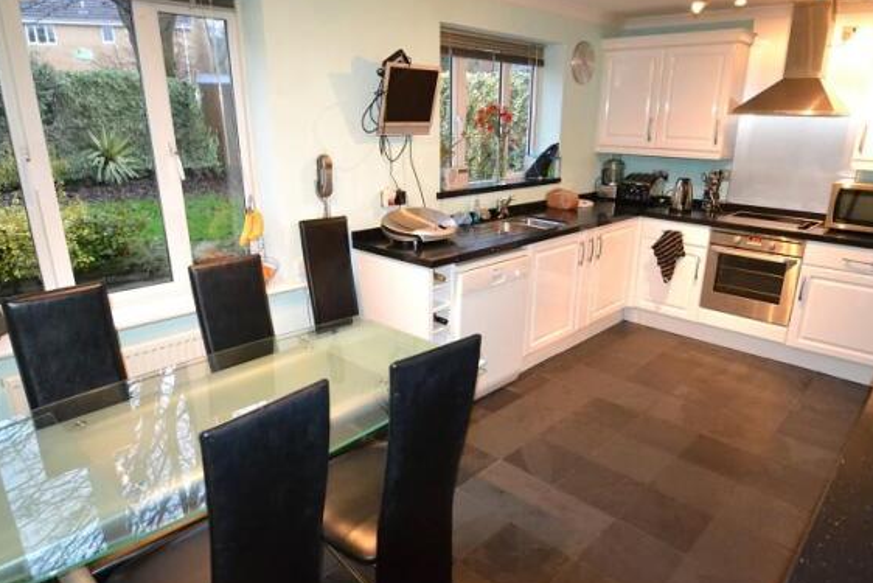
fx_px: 509
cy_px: 298
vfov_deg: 59.5
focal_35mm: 21
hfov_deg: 80.7
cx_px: 500
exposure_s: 1/60
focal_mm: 12
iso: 3200
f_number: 3.8
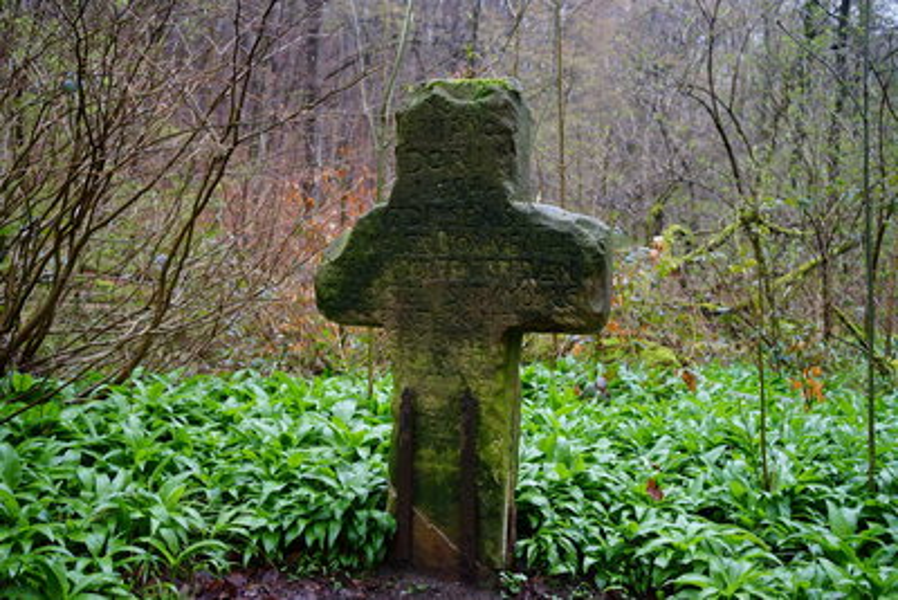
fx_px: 873
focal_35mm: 35
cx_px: 449
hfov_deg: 54.4
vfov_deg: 37.9
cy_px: 300
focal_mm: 35
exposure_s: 1/60
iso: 125
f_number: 4
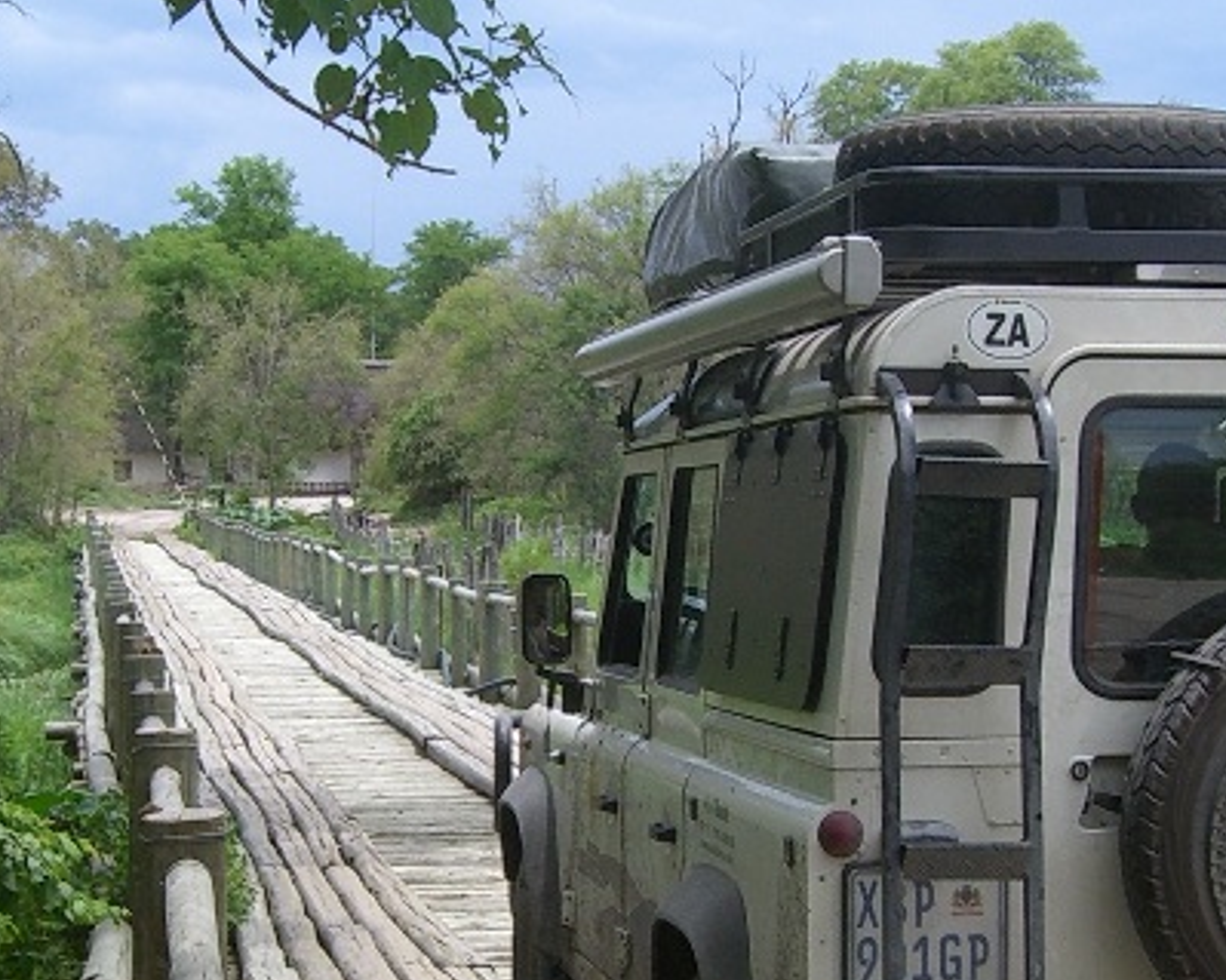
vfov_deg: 14.4
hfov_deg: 17.9
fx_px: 3882
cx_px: 525
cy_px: 587
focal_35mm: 107
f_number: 4.3
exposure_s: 1/400
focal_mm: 6.2
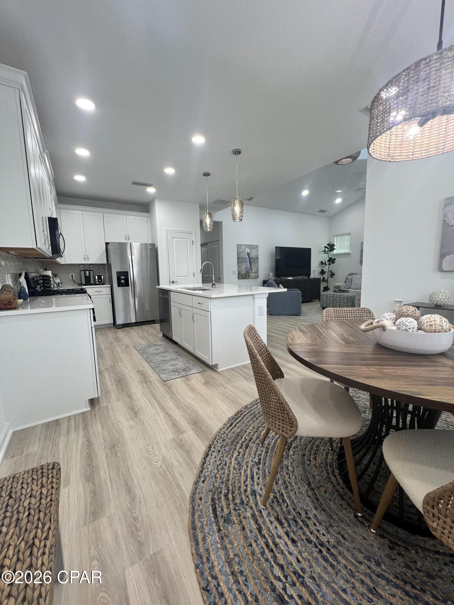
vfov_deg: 106.2
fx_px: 227
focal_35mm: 13
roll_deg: +1.9
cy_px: 302
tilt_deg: -7.0
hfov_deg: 89.9
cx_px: 227
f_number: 1.8
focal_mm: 1.57
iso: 125
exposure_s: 1/120
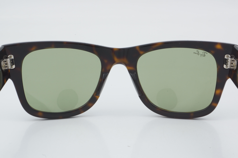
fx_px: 545
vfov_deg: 16.6
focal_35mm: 82
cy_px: 79
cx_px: 119
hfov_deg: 24.6
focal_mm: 55
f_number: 32
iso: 100
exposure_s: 1/3
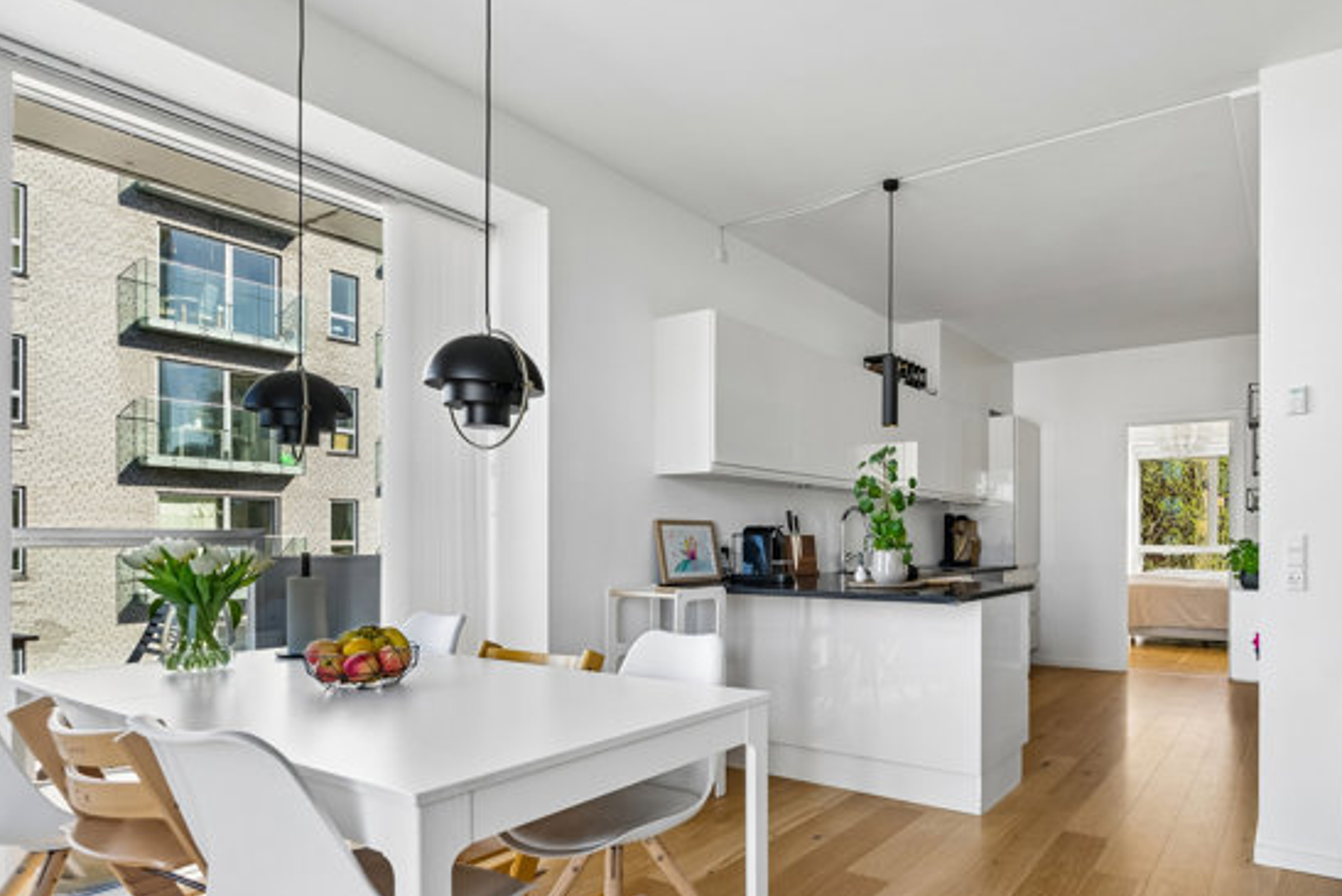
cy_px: 527
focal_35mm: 19
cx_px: 883
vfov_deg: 64.1
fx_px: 708
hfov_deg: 84.2
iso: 400
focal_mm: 13
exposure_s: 1/160
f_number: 5.6
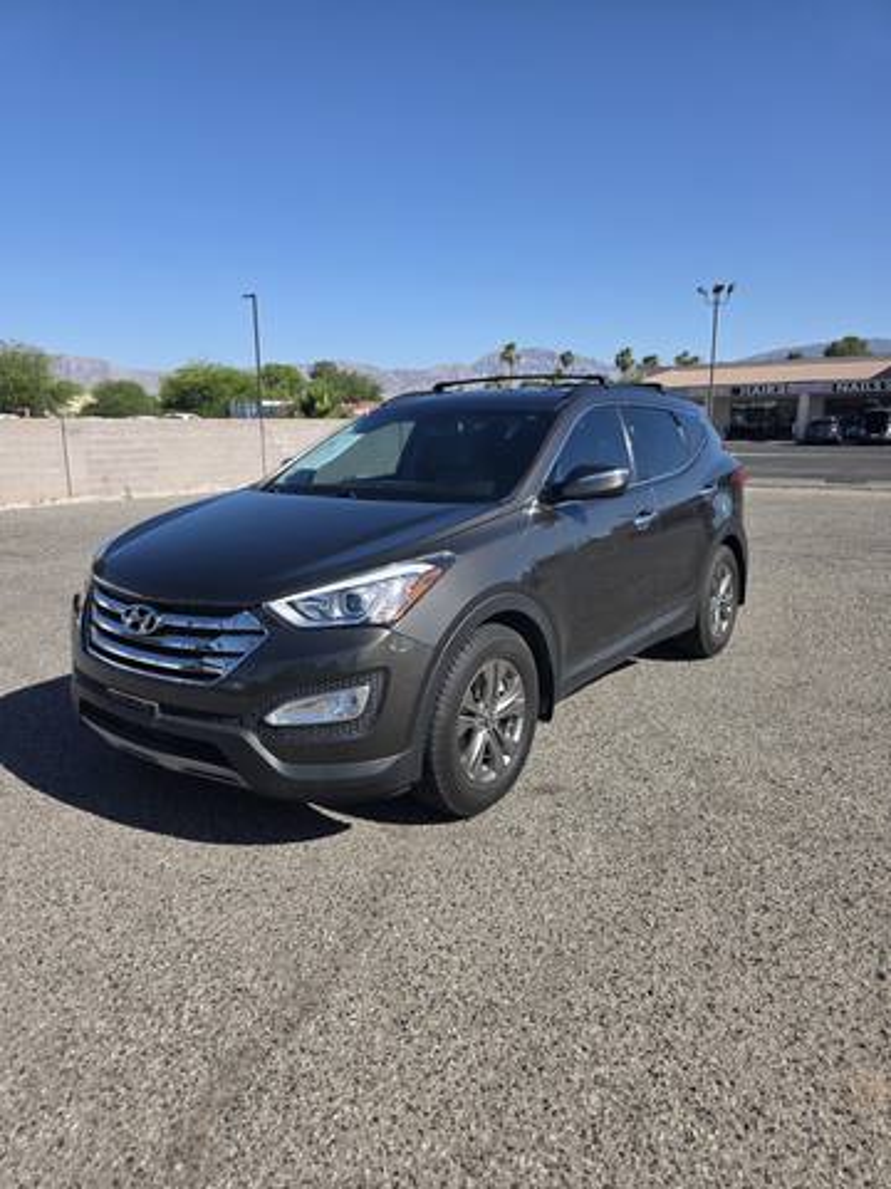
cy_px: 594
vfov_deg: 73.9
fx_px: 789
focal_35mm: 23
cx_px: 446
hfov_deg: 58.9
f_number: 1.7
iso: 80
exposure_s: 1/5608
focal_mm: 6.3
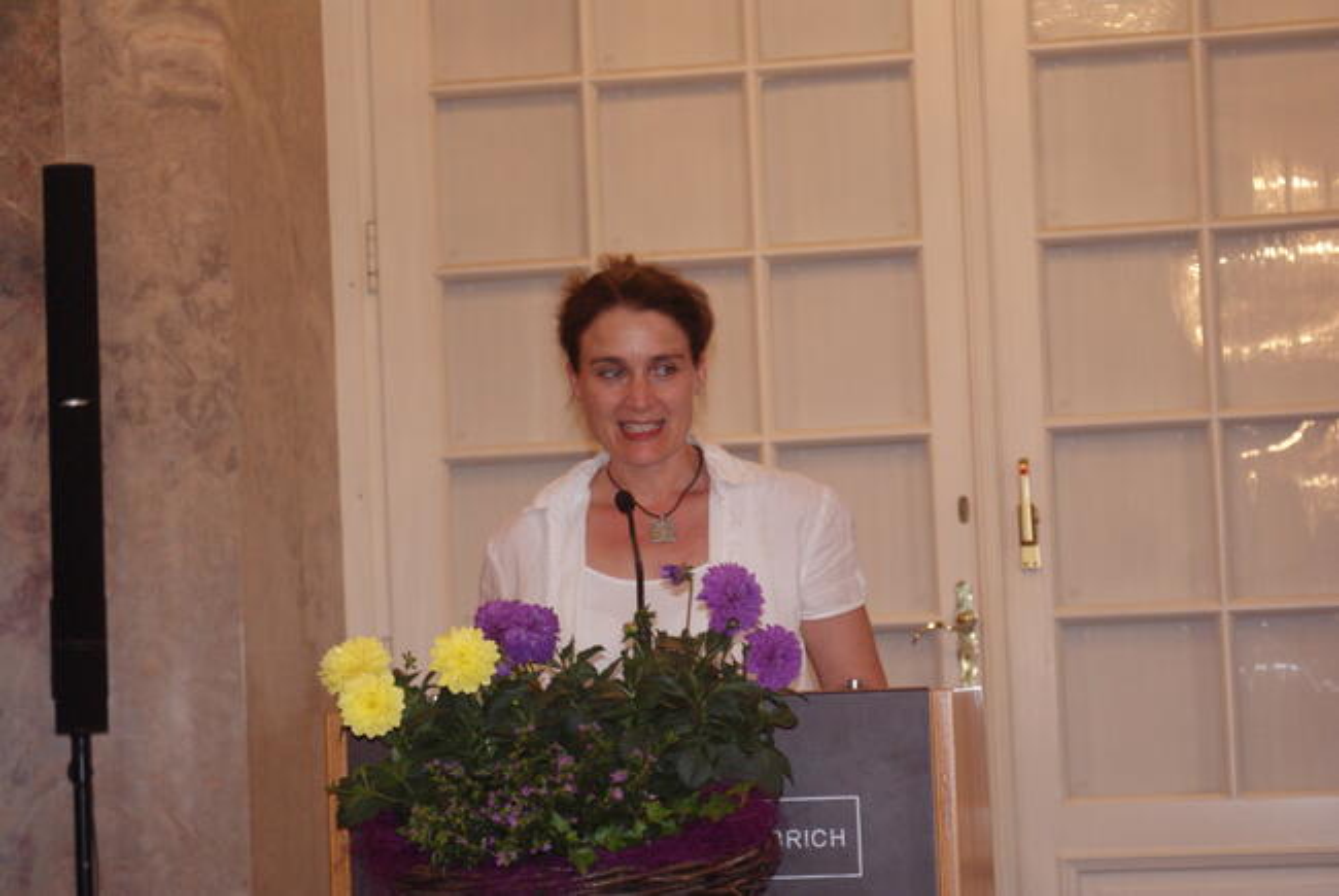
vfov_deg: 13.1
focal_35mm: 105
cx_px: 670
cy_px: 448
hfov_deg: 19.4
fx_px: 3910
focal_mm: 70
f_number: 5.6
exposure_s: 1/60
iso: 800
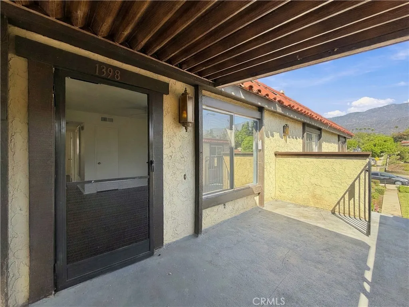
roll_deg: +0.6
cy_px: 154
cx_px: 204
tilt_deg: -0.1
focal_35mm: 14
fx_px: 165
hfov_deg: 102.1
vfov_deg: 85.7
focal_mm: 2.2
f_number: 2.2
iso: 50
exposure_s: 1/502
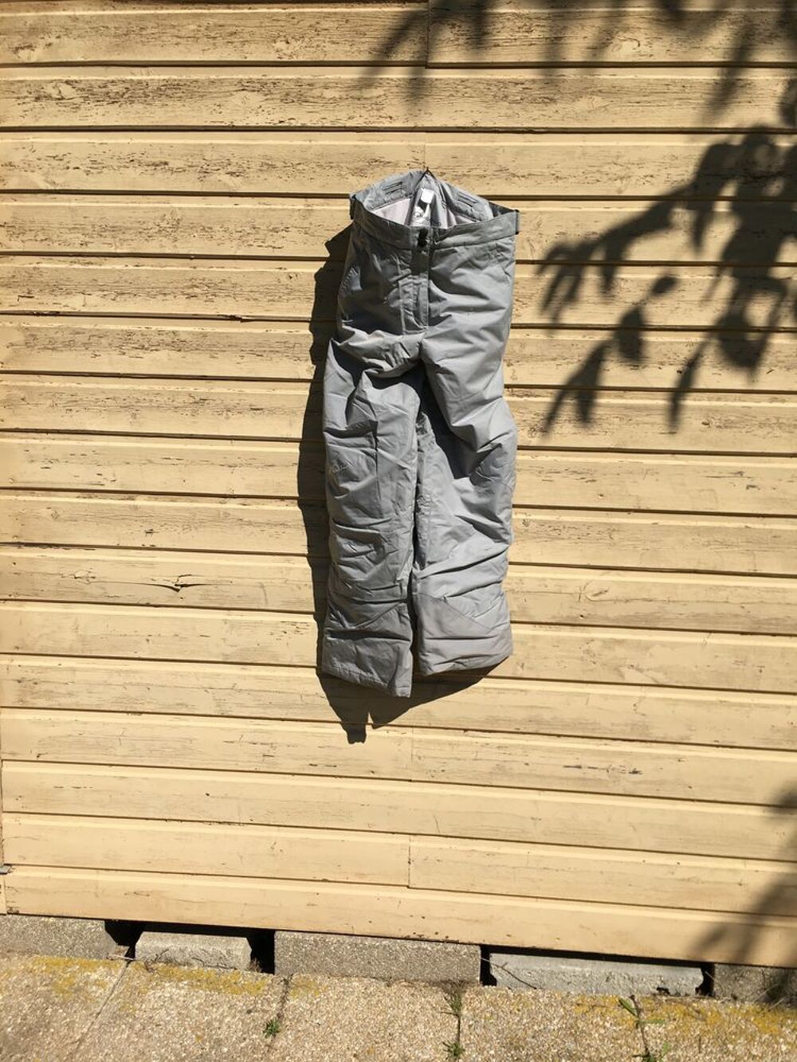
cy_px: 531
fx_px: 890
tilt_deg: -7.7
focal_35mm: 29
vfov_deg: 61.7
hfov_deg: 48.2
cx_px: 398
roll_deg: -2.8
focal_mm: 4.15
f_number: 2.2
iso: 25
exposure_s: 1/2959
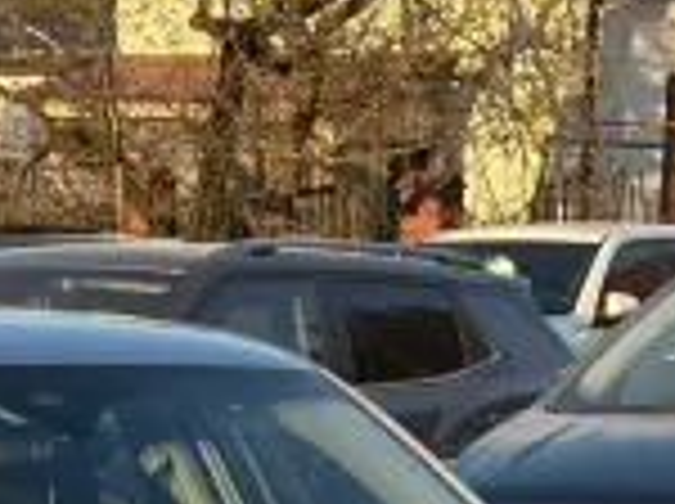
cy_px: 801
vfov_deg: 7.1
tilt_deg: -7.5
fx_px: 3991
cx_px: 27
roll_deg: -0.3
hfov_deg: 9.6
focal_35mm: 205
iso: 80
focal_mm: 6.86
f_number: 1.78
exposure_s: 1/1000
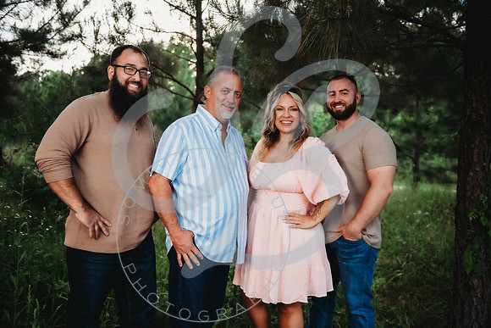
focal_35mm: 32
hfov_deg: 58.7
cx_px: 246
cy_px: 164
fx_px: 437
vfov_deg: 41.1
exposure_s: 1/200
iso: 100
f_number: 2.8
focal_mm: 32
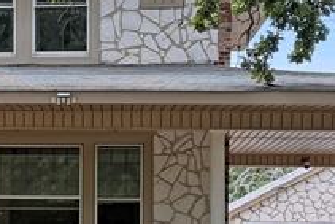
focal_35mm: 121
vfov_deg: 11.3
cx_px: 32
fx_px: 1127
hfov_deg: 16.7
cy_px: 194
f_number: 1.78
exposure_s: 1/1060
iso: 100
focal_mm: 6.76
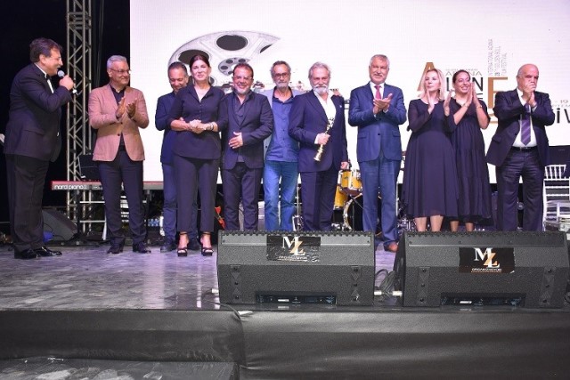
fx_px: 570
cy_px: 190
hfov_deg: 53.1
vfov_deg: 36.9
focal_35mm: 36
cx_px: 285
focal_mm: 24
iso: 400
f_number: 3.8
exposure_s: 1/100
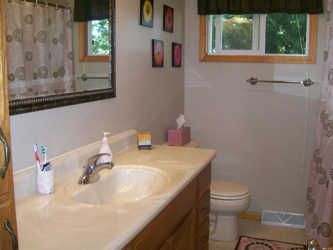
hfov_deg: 51.4
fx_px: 346
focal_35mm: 36
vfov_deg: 39.7
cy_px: 125
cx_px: 166
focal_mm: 6
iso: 80
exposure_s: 1/64
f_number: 2.7
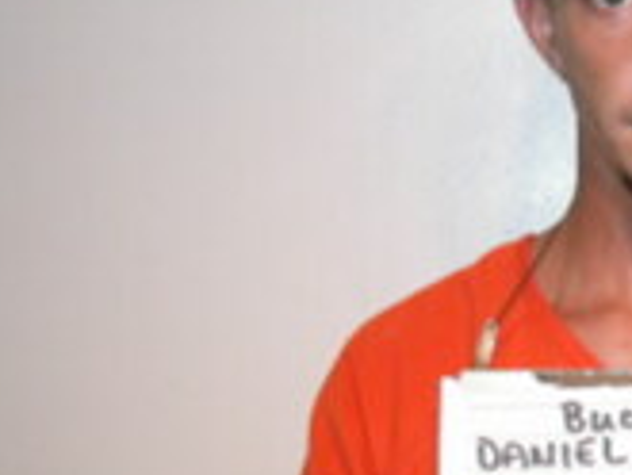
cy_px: 197
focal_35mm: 111
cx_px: 645
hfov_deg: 17.3
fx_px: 2028
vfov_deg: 13.4
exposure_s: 1/68.2
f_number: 2.9
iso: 100
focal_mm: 11.1
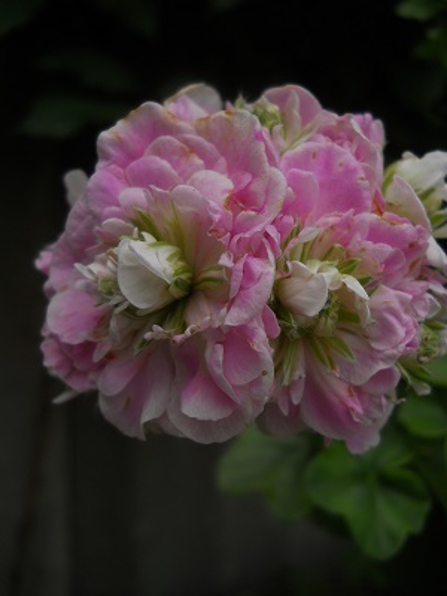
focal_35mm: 41
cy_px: 298
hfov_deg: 35.1
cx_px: 224
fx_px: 706
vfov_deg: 45.8
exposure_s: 1/320
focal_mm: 6.72
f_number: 5.5
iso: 80
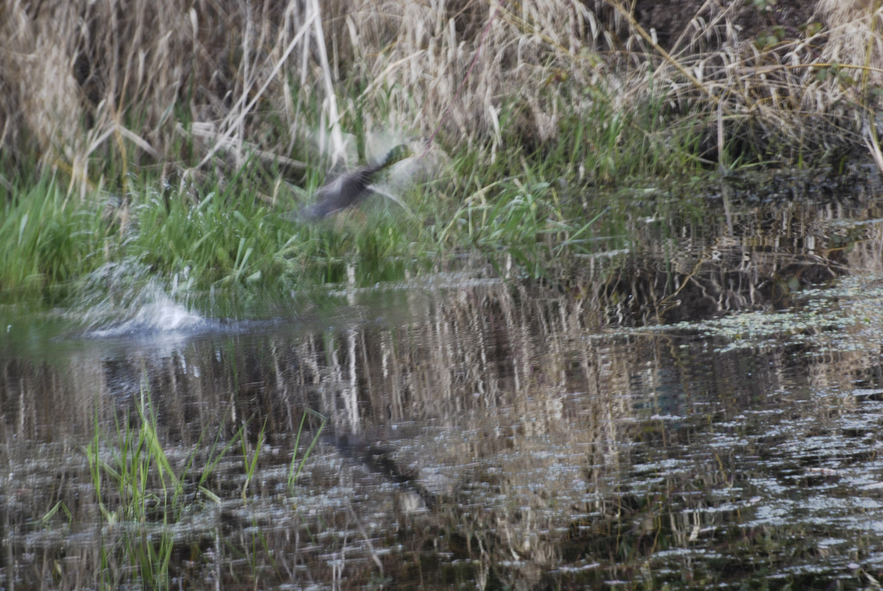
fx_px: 7183
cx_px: 442
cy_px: 296
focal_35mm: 292
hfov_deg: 7.0
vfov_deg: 4.7
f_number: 9
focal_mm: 195
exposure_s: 1/15
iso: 100
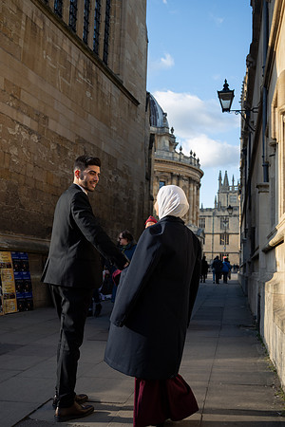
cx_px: 142
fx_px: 451
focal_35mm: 38
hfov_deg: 35.1
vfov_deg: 50.7
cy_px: 214
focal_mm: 38
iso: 100
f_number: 4.5
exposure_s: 1/500
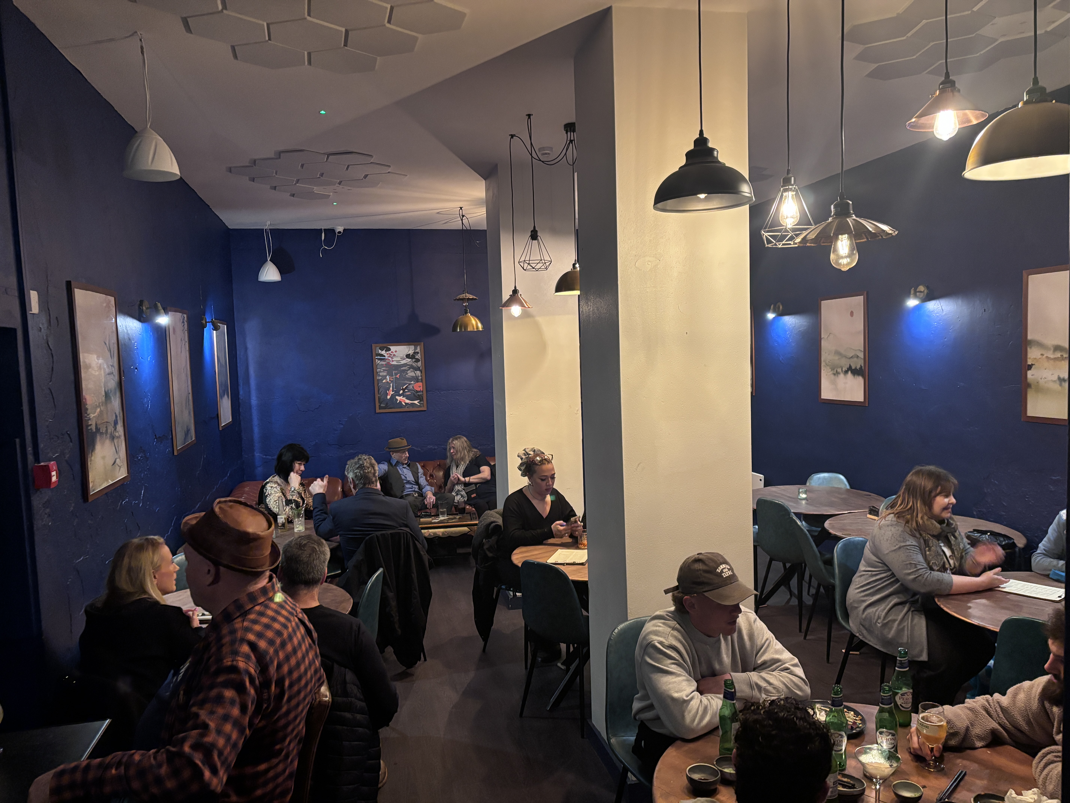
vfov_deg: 53.1
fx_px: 804
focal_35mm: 26
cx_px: 535
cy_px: 402
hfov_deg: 67.3
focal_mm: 5.96
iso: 400
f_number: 1.6
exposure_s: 1/33
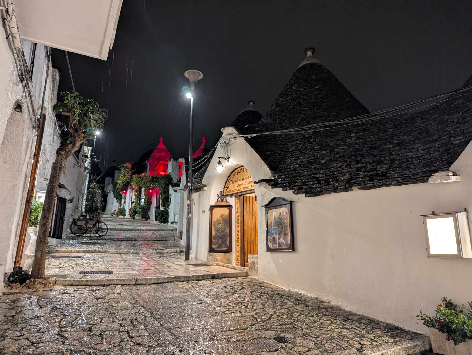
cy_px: 178
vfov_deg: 56.9
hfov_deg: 71.5
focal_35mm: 24
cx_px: 236
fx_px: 328
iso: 350
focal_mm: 6.81
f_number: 1.85
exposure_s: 1/33.3
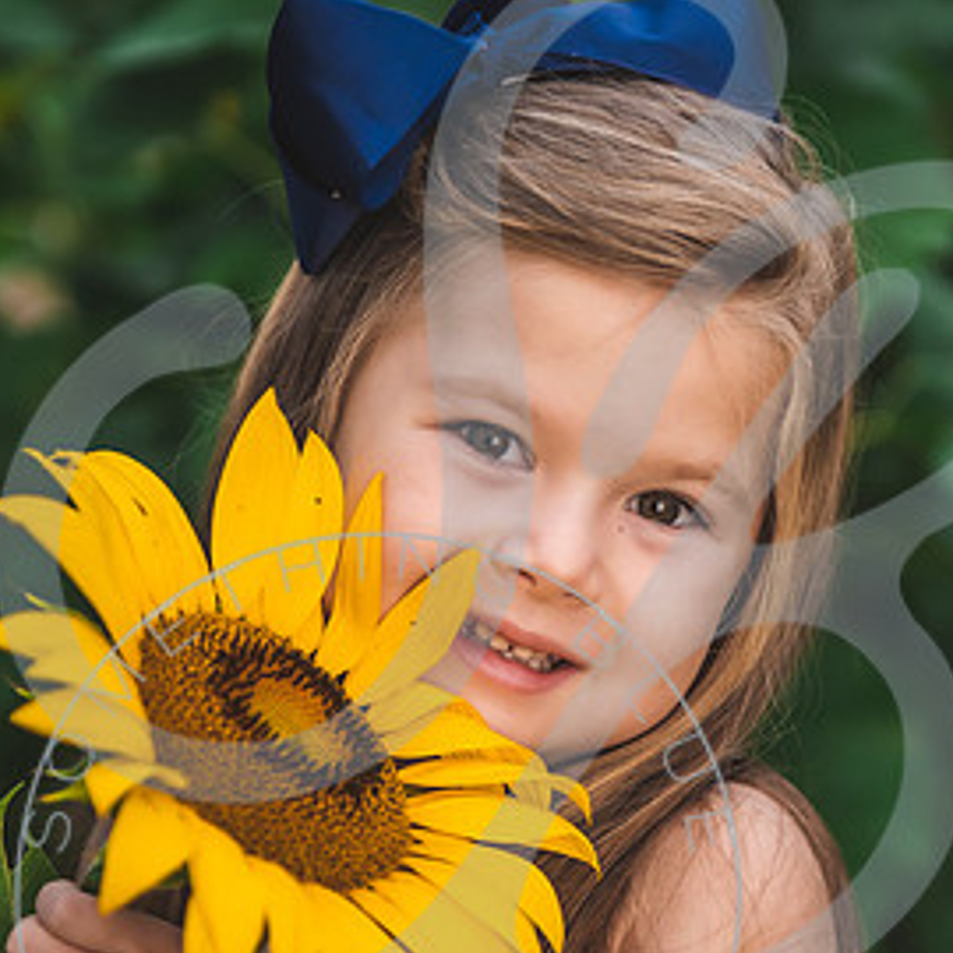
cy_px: 598
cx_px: 554
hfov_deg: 16.4
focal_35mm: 106
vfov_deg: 16.4
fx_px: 3302
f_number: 2.8
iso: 200
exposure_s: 1/250
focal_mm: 58
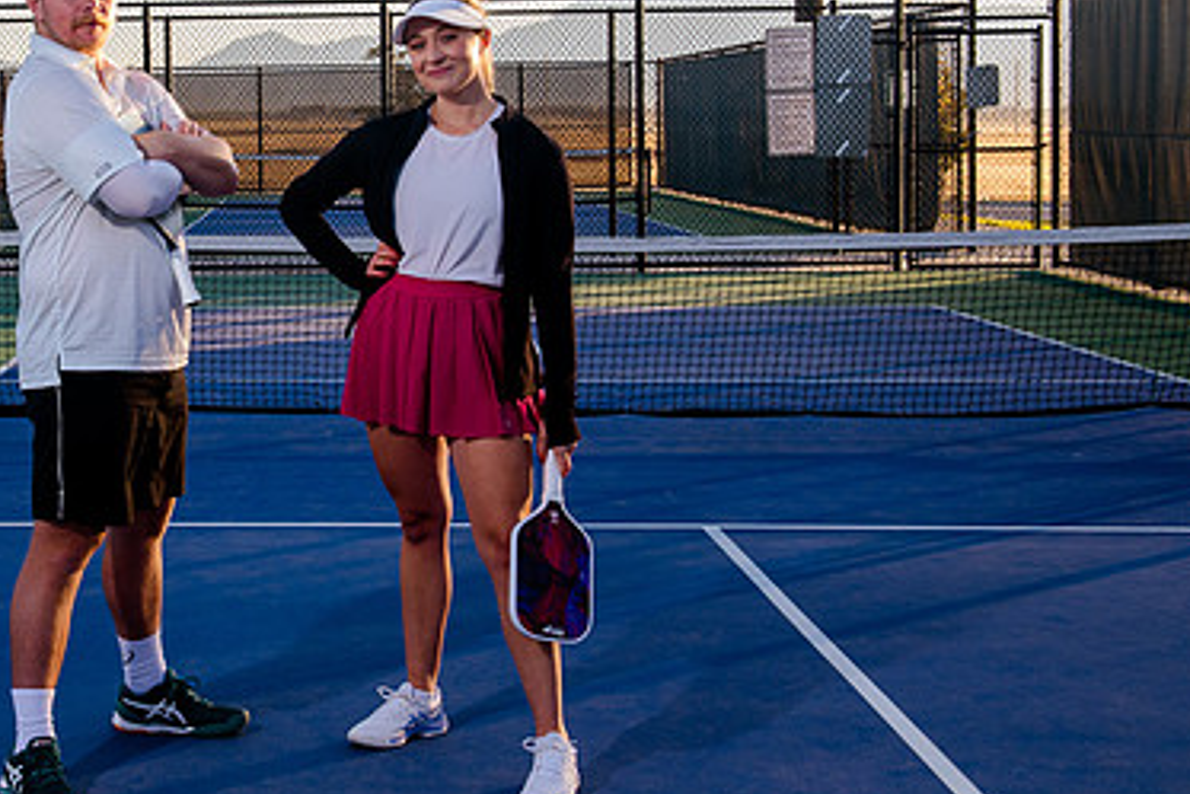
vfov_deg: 20.2
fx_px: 2215
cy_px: 215
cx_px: 138
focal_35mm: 67
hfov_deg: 29.0
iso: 640
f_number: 11
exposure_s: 1/100
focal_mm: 36
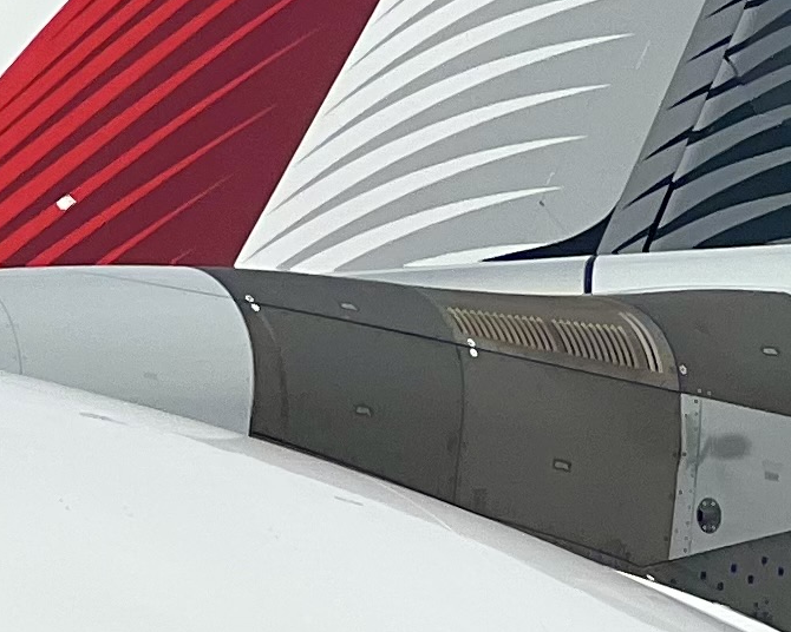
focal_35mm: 452
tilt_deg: +10.5
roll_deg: +0.9
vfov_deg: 3.4
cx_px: 45
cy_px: 324
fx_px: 10582
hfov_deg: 4.3
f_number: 2.8
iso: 32
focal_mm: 9
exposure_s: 1/2273
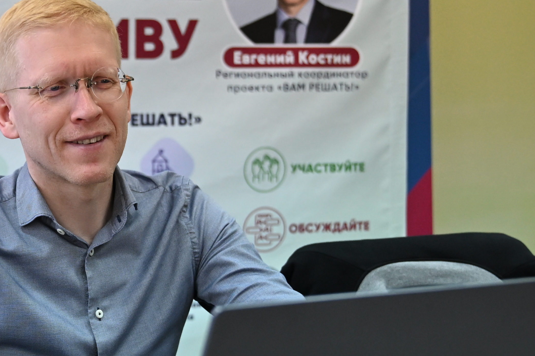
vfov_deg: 17.0
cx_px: 118
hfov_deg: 25.0
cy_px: 246
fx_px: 1189
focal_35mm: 80
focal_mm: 28
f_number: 2.8
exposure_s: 1/200
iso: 1600
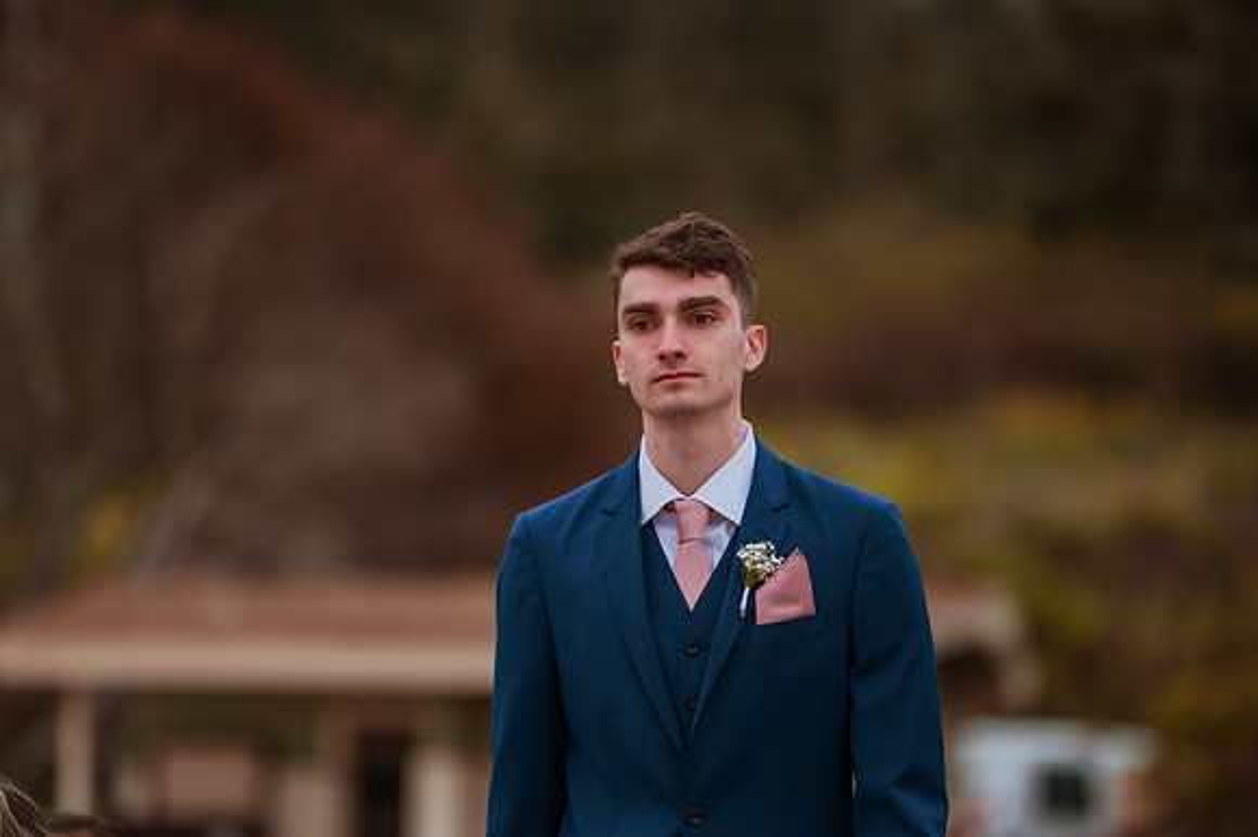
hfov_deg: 14.7
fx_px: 4887
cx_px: 629
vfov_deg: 9.8
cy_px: 418
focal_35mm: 140
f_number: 1.8
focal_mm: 135
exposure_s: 1/3200
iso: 500
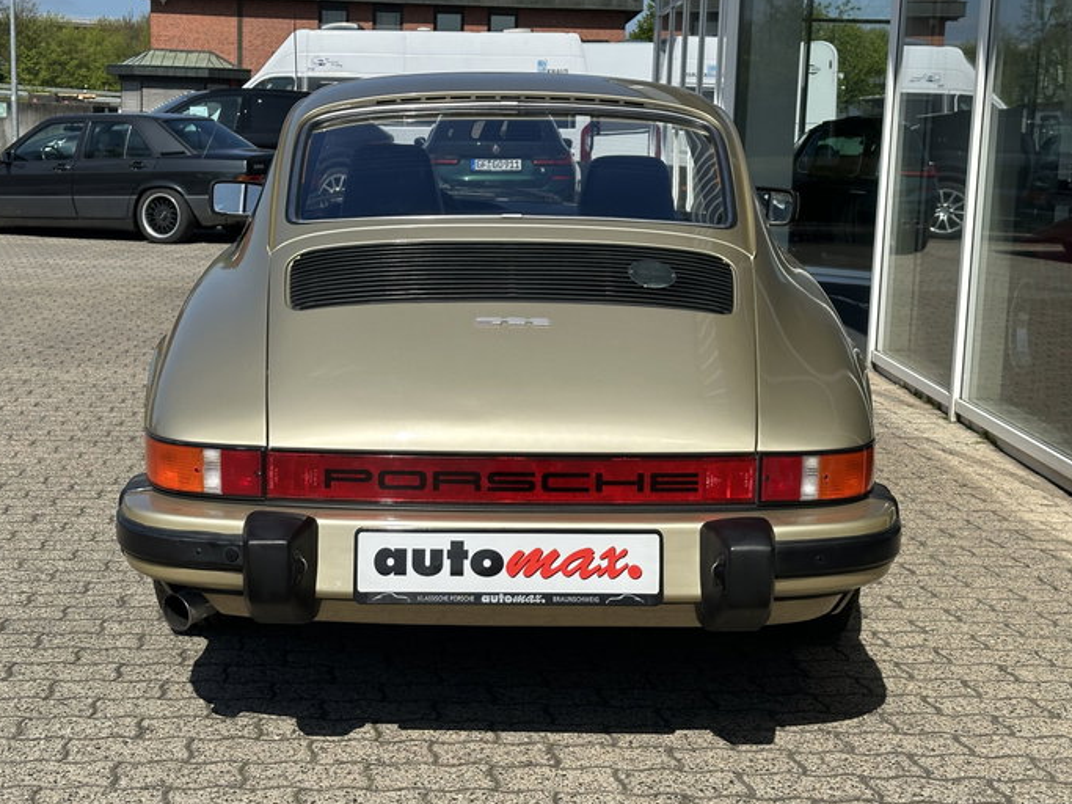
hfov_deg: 35.5
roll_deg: -1.7
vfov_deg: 27.0
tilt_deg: -8.3
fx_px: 1672
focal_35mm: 54
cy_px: 372
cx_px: 505
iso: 64
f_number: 1.78
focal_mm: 6.86
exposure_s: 1/6623
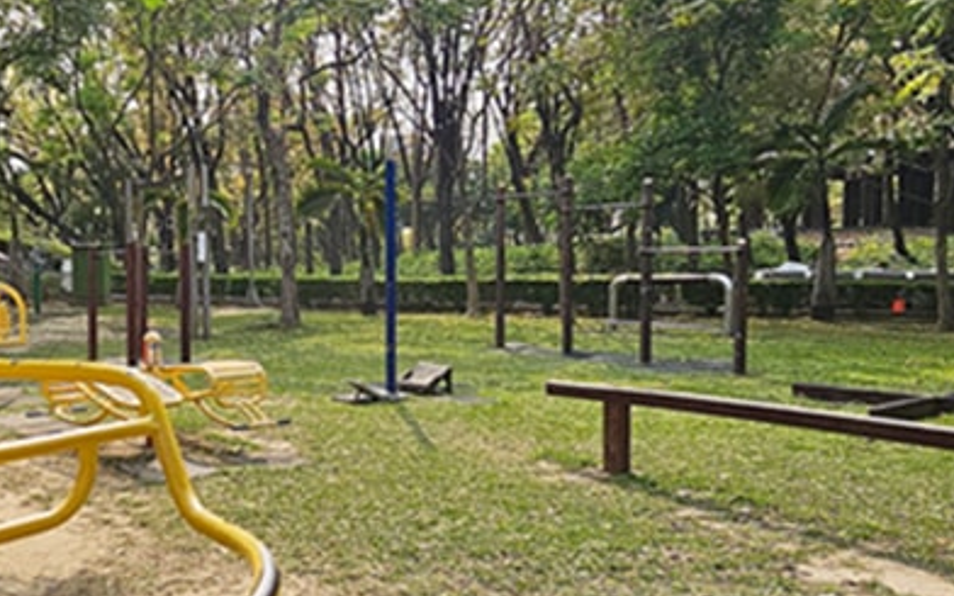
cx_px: 243
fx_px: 936
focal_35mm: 36
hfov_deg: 51.8
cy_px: 343
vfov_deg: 35.3
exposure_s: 1/2216
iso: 50
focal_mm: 2.2
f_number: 2.2
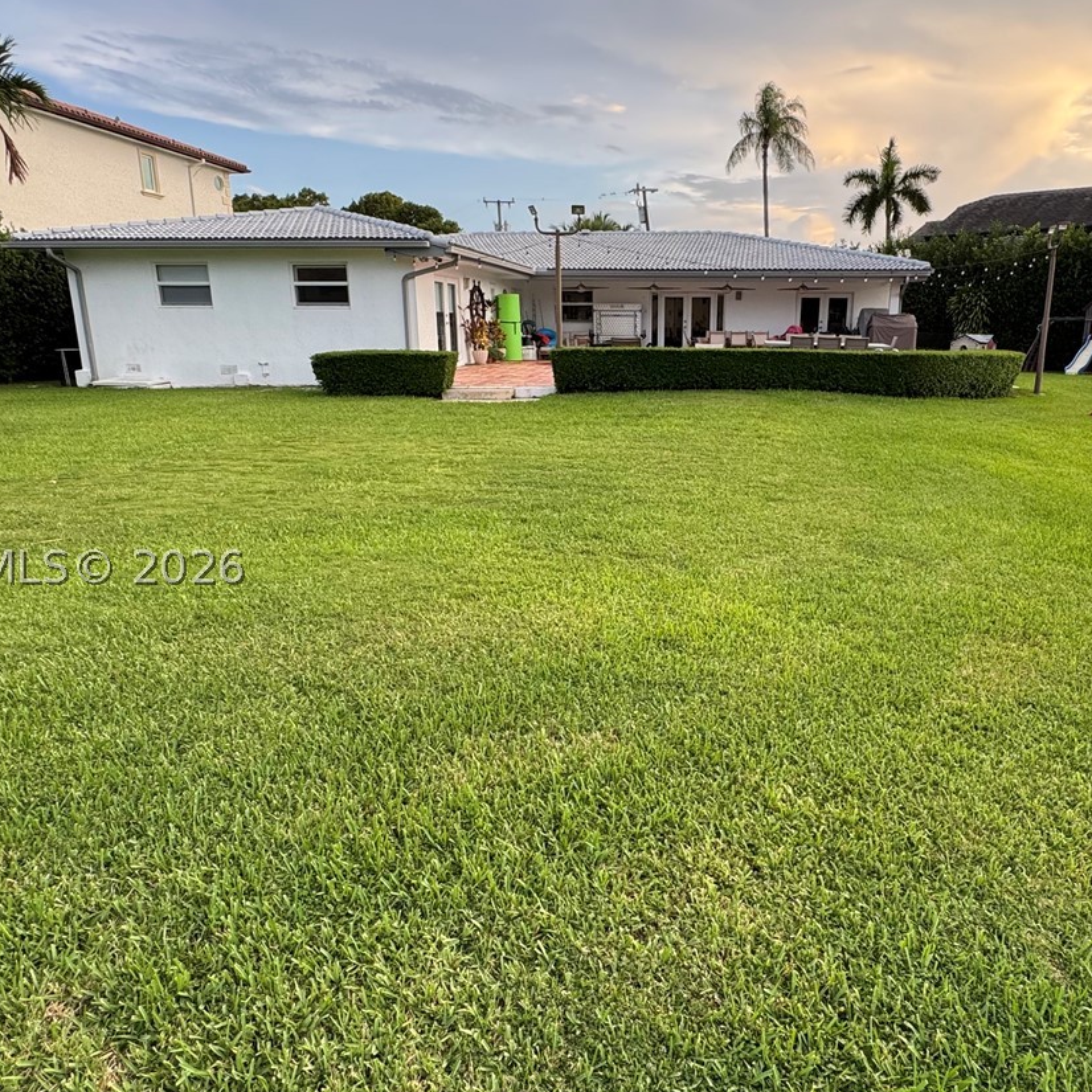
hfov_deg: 64.5
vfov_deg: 65.0
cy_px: 567
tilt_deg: -16.4
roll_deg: -0.8
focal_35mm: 24
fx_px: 857
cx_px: 650
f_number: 2.2
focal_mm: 2.22
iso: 64
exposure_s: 1/99
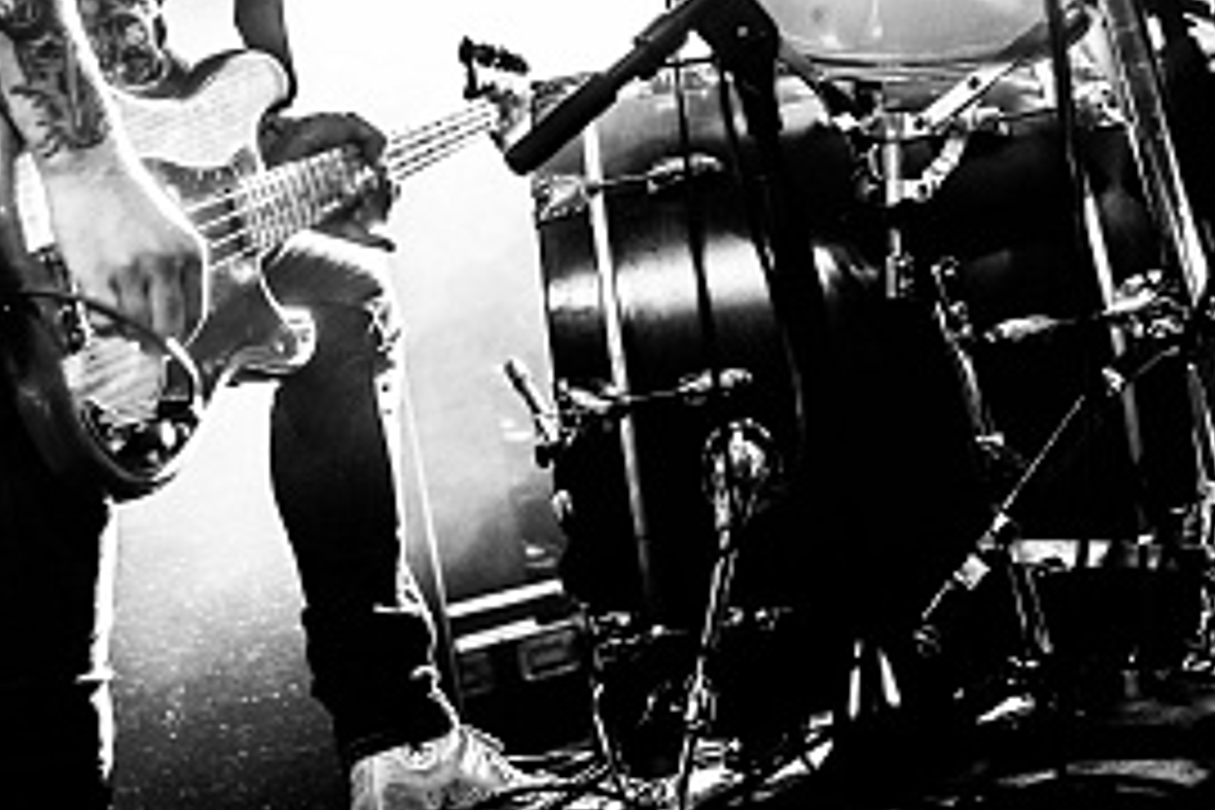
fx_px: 2160
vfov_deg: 19.6
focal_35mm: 64
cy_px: -236
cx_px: 882
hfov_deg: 31.0
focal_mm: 24
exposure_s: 1/80
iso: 1000
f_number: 2.8
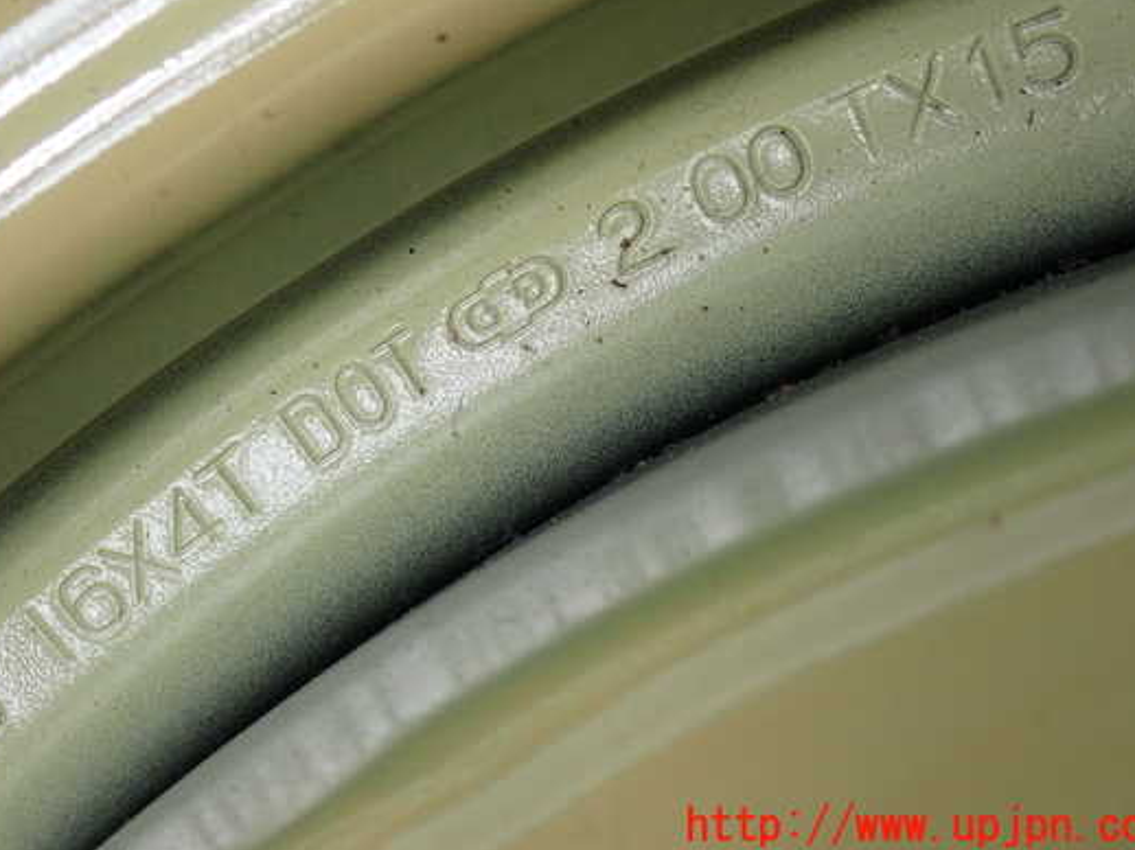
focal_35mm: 102
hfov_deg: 19.3
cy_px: 361
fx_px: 3343
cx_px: 524
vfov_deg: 14.5
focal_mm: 15.66
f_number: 4.5
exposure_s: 1/125
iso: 320
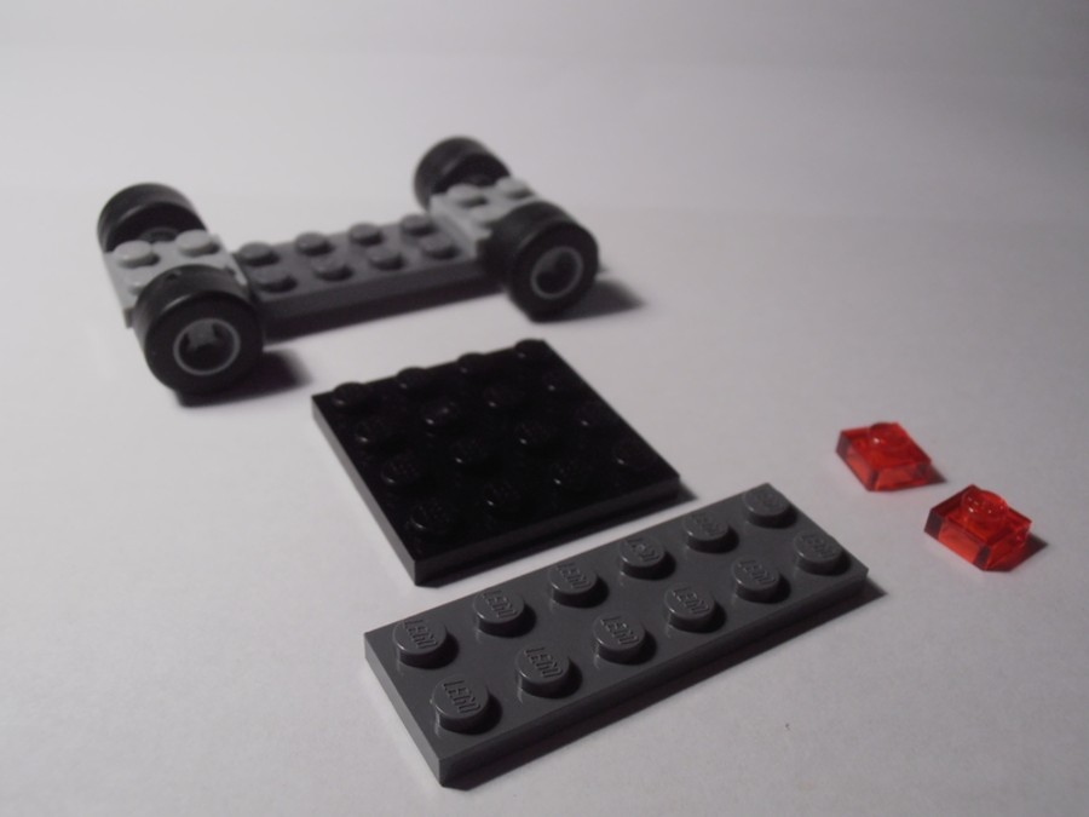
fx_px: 1164
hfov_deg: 50.1
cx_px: 544
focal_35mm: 37
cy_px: 408
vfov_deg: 38.7
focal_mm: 6.61
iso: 100
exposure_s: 1/40
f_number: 3.9
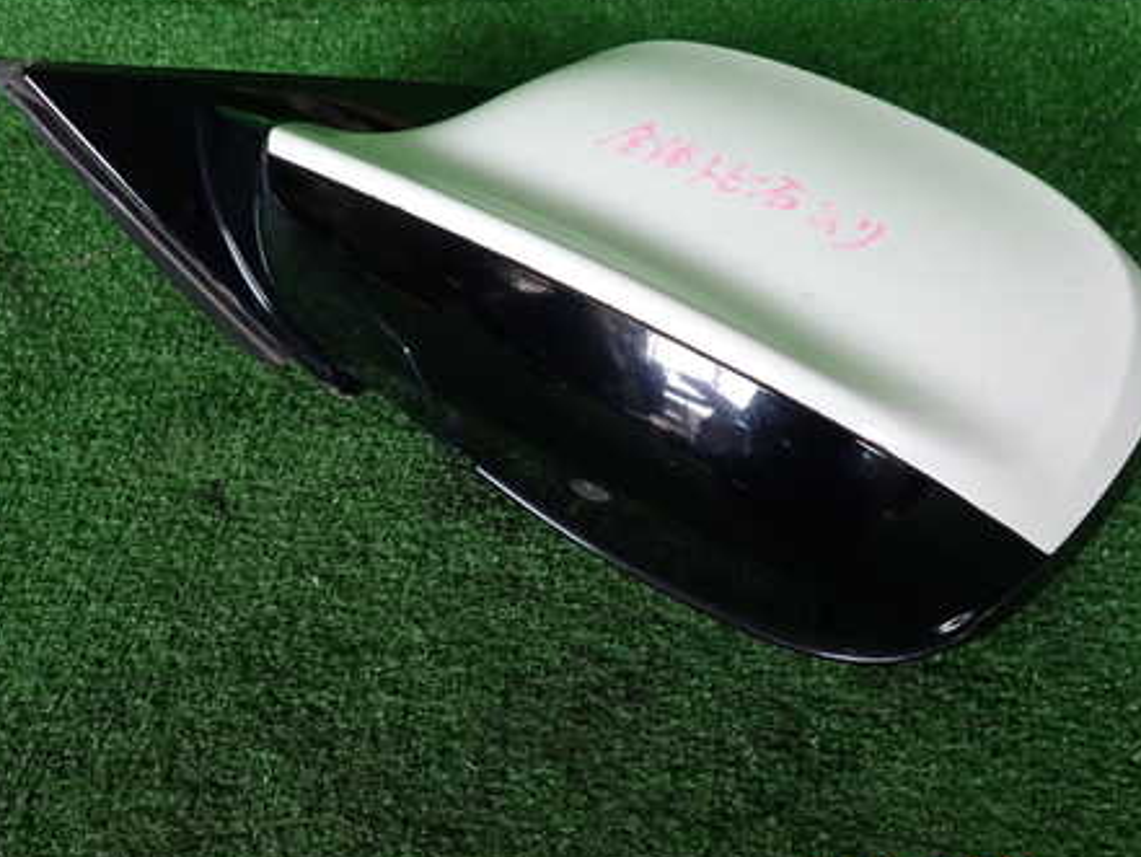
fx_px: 1121
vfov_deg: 41.6
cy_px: 337
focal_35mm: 34
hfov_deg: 53.9
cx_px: 618
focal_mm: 4.5
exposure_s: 1/50
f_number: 2
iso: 200
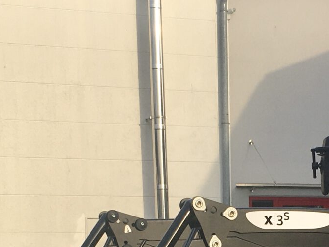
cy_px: 308
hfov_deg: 17.5
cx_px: 274
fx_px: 1055
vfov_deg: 13.0
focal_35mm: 111
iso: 25
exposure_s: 1/777
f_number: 2.2
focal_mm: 4.15
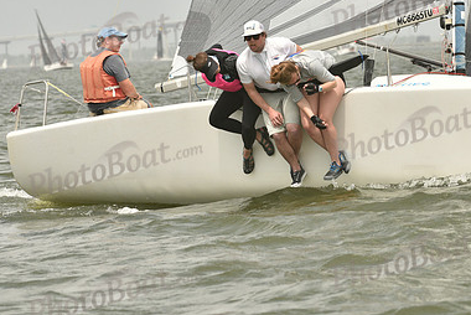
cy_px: 85
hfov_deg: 6.7
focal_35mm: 305
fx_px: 3993
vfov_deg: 4.5
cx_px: 268
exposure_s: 1/1250
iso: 320
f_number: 7.1
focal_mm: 200
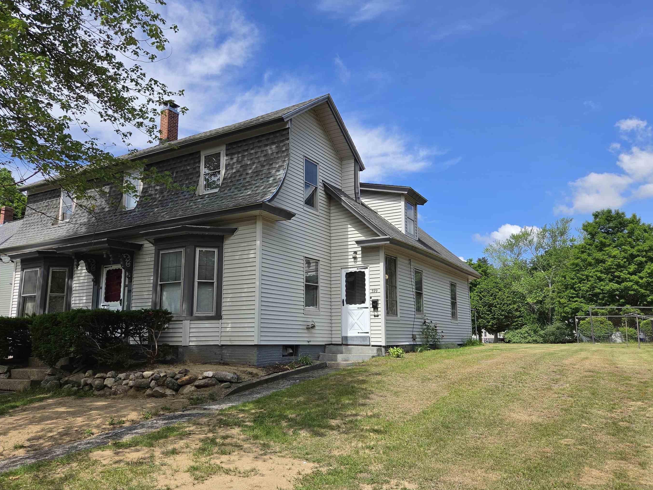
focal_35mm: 26
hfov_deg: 67.3
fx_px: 490
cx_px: 316
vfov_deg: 53.0
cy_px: 254
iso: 80
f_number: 1.8
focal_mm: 5.4
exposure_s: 1/3618
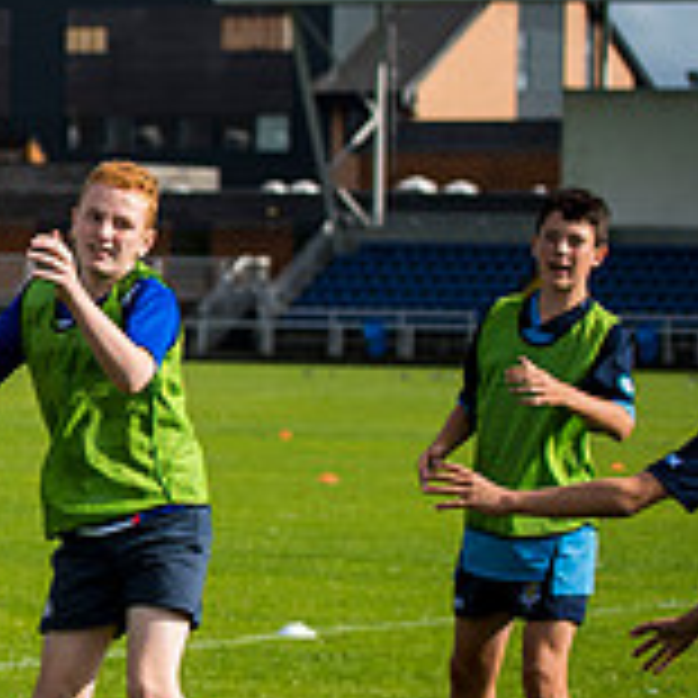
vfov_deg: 6.7
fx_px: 5954
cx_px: -599
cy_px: 412
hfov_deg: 6.5
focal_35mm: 261
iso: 250
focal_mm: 82
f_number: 4
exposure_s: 1/1600
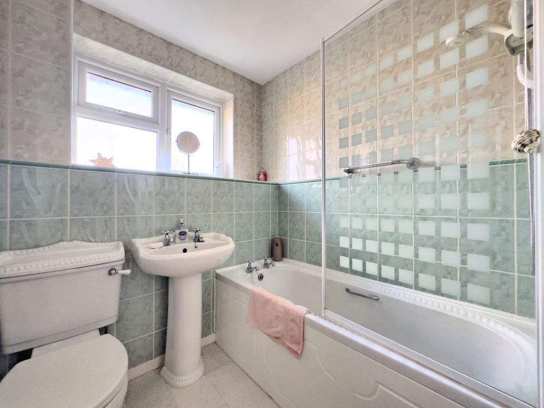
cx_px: 272
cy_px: 204
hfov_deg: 102.1
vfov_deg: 85.7
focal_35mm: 14
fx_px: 220
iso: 250
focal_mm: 2.22
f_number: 2.2
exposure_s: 1/99
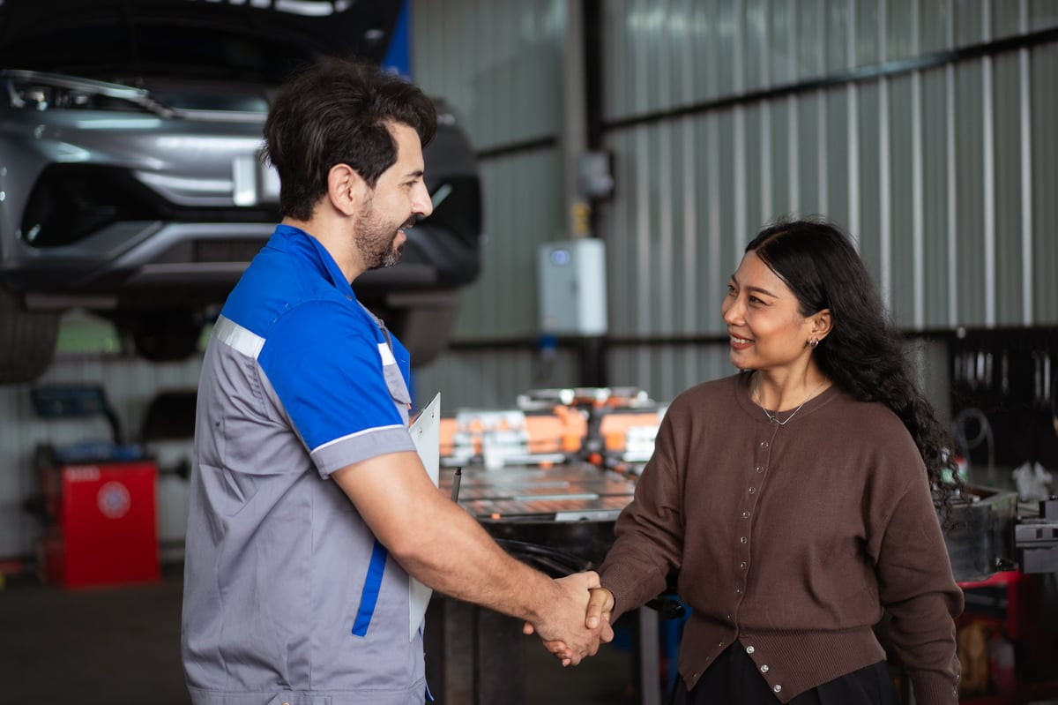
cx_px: 529
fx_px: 1616
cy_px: 352
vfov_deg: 24.6
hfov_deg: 36.3
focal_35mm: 55
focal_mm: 55
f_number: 1.8
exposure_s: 1/320
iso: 200
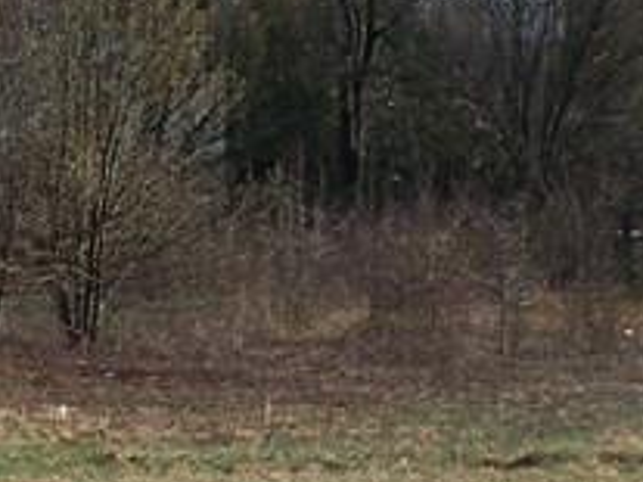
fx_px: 3304
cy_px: 379
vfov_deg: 8.3
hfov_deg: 11.1
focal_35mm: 178
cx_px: 171
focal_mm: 7.54
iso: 64
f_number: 5
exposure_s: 1/400
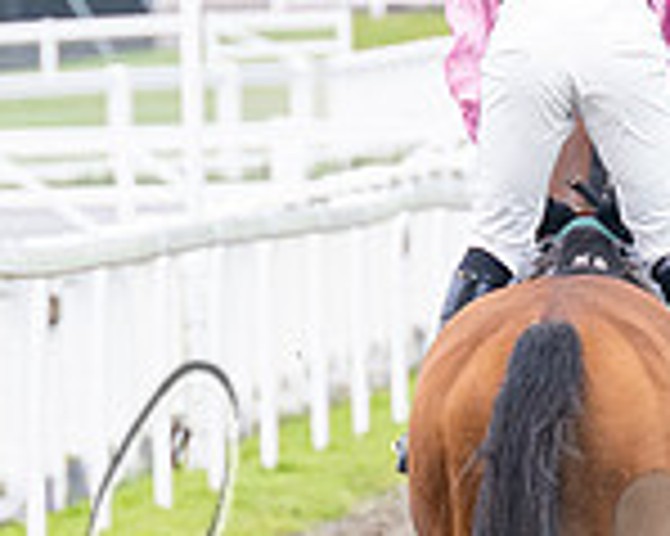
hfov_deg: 2.2
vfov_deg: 1.8
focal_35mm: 861
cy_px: 257
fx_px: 17062
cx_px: 656
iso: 800
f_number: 4
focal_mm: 135
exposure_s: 1/1600
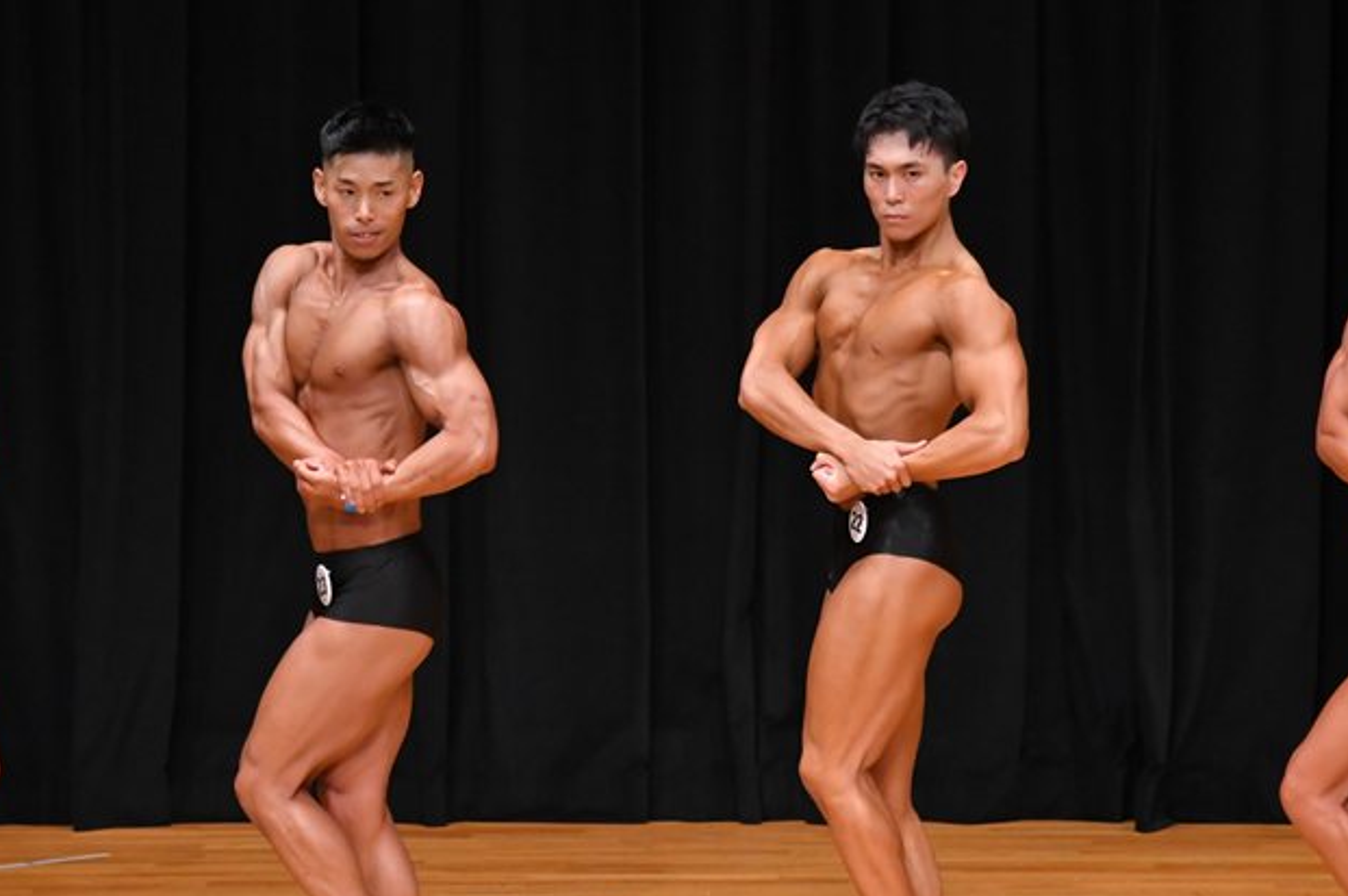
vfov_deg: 4.1
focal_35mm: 337
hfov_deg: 6.1
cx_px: 613
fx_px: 12608
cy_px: 538
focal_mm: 180
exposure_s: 1/400
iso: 4000
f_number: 5.6
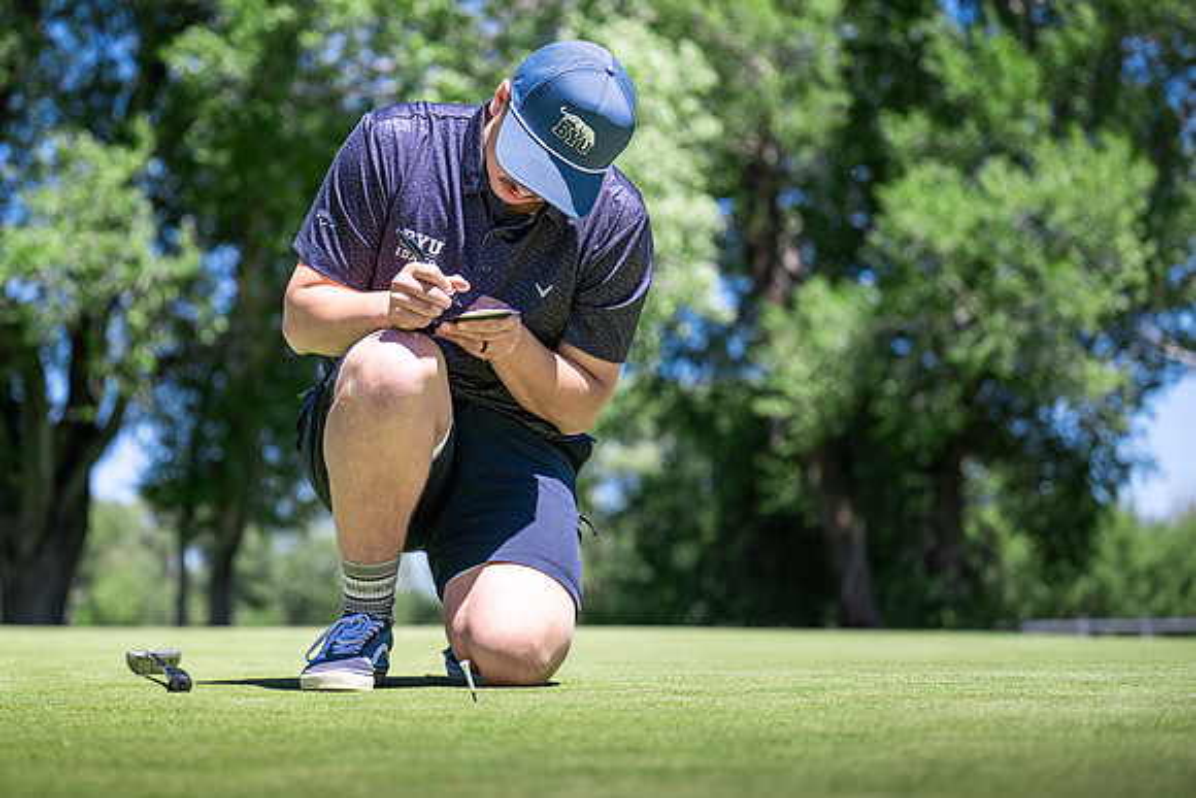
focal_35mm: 90
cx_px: 459
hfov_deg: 22.6
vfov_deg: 15.2
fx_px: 2982
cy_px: 333
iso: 250
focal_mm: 70
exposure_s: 1/3200
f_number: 2.8
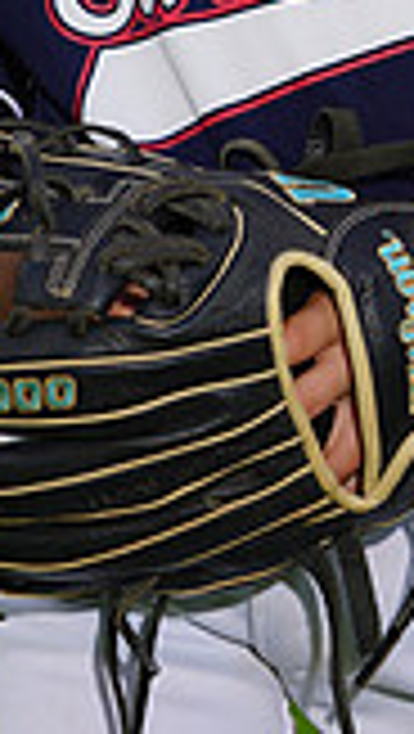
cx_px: 340
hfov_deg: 1.6
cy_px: -329
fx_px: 14541
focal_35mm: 747
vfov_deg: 2.9
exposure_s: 1/250
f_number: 8
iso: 160
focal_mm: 200
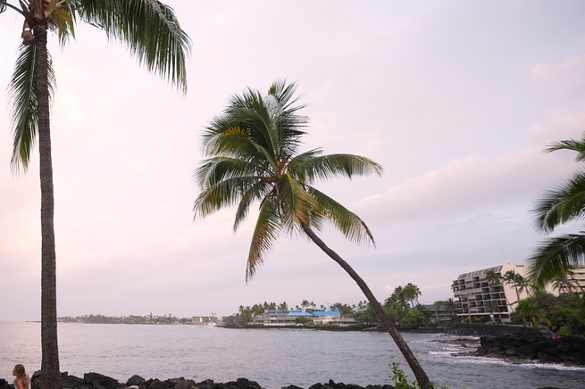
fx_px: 406
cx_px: 163
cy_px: 211
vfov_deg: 51.2
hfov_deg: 68.0
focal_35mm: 25
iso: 1250
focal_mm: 16
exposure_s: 1/400
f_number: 4.5
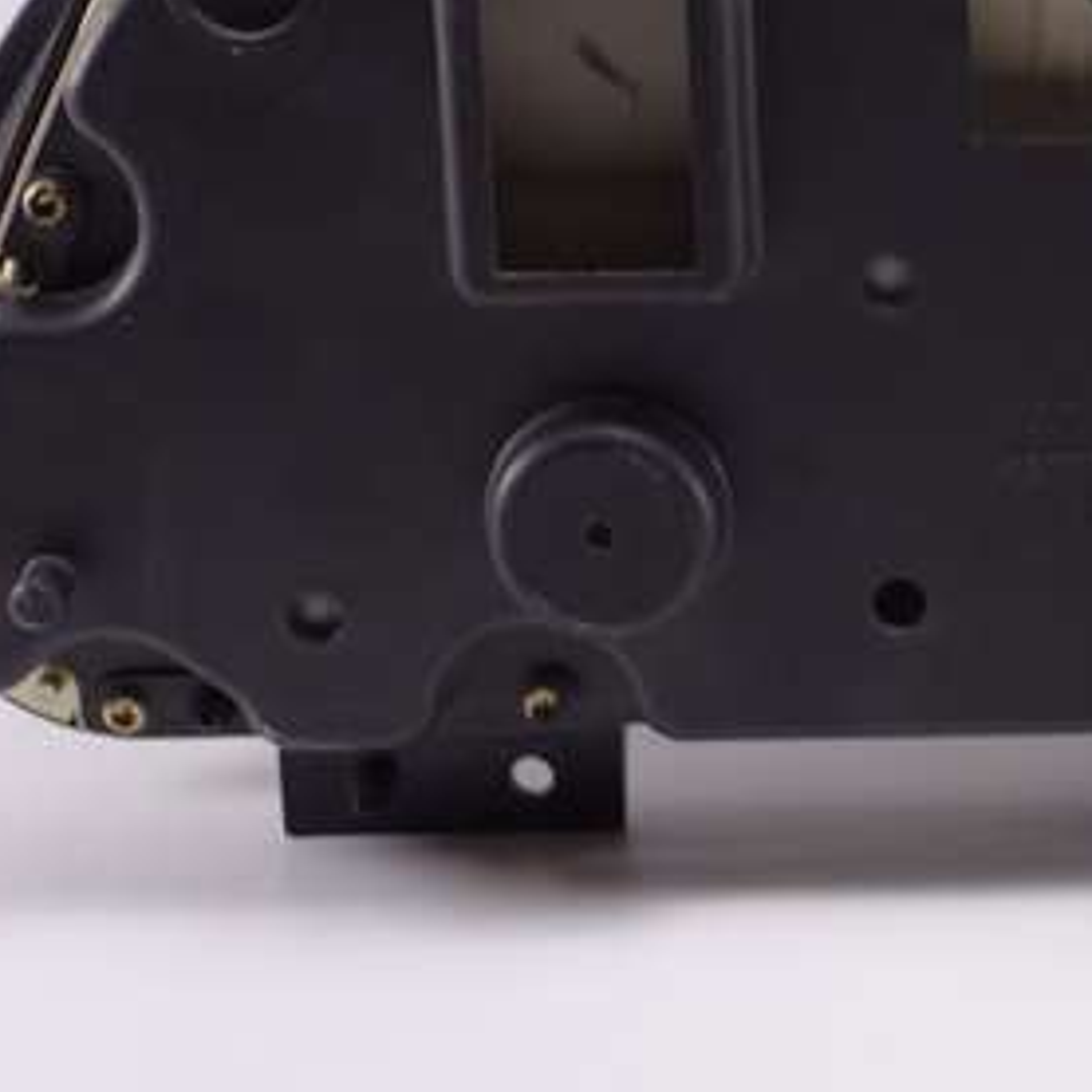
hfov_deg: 10.9
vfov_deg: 11.2
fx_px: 5568
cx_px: 1439
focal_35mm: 156
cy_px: 187
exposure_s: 1/80
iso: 250
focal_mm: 23.01
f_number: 3.5
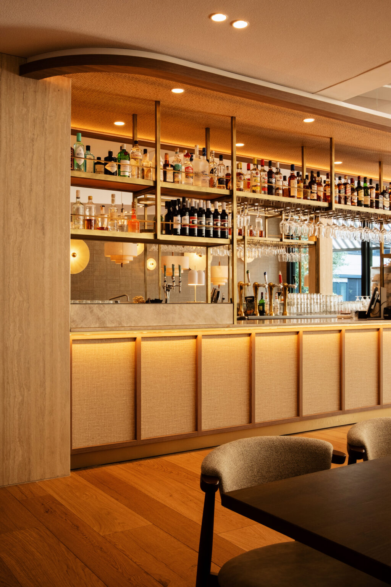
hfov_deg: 36.9
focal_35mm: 36
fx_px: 586
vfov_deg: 53.1
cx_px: 196
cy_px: 294
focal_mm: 24.2
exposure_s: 1/2
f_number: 16
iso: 320
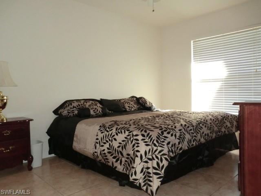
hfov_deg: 65.3
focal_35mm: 27
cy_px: 98
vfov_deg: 51.4
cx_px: 130
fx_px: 204
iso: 320
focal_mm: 4.9
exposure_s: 1/60
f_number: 3.2
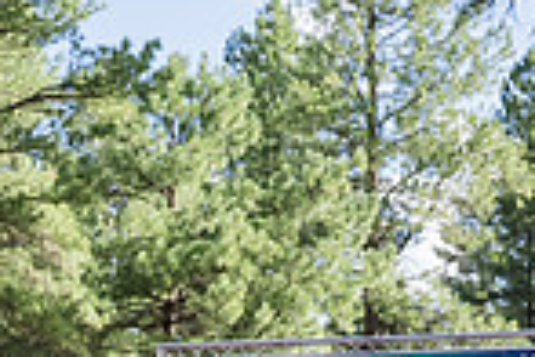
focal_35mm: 95
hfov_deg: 20.3
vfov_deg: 13.3
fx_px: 1412
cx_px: -80
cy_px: 592
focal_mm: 24
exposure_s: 1/1600
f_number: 3.2
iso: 500
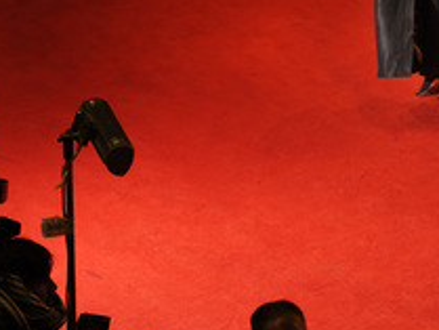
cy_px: 126
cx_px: 448
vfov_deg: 3.6
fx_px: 5266
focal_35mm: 415
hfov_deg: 4.8
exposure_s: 1/200
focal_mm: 200
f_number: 5
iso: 400
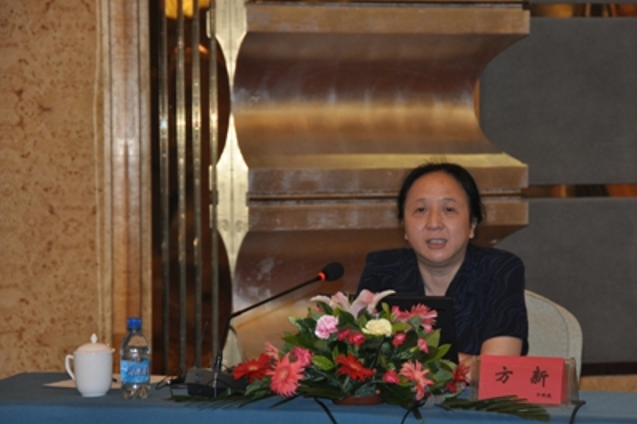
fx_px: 2688
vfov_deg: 9.0
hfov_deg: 13.5
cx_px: 349
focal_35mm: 152
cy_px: 224
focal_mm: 90
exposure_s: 1/60
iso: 800
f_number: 5.3
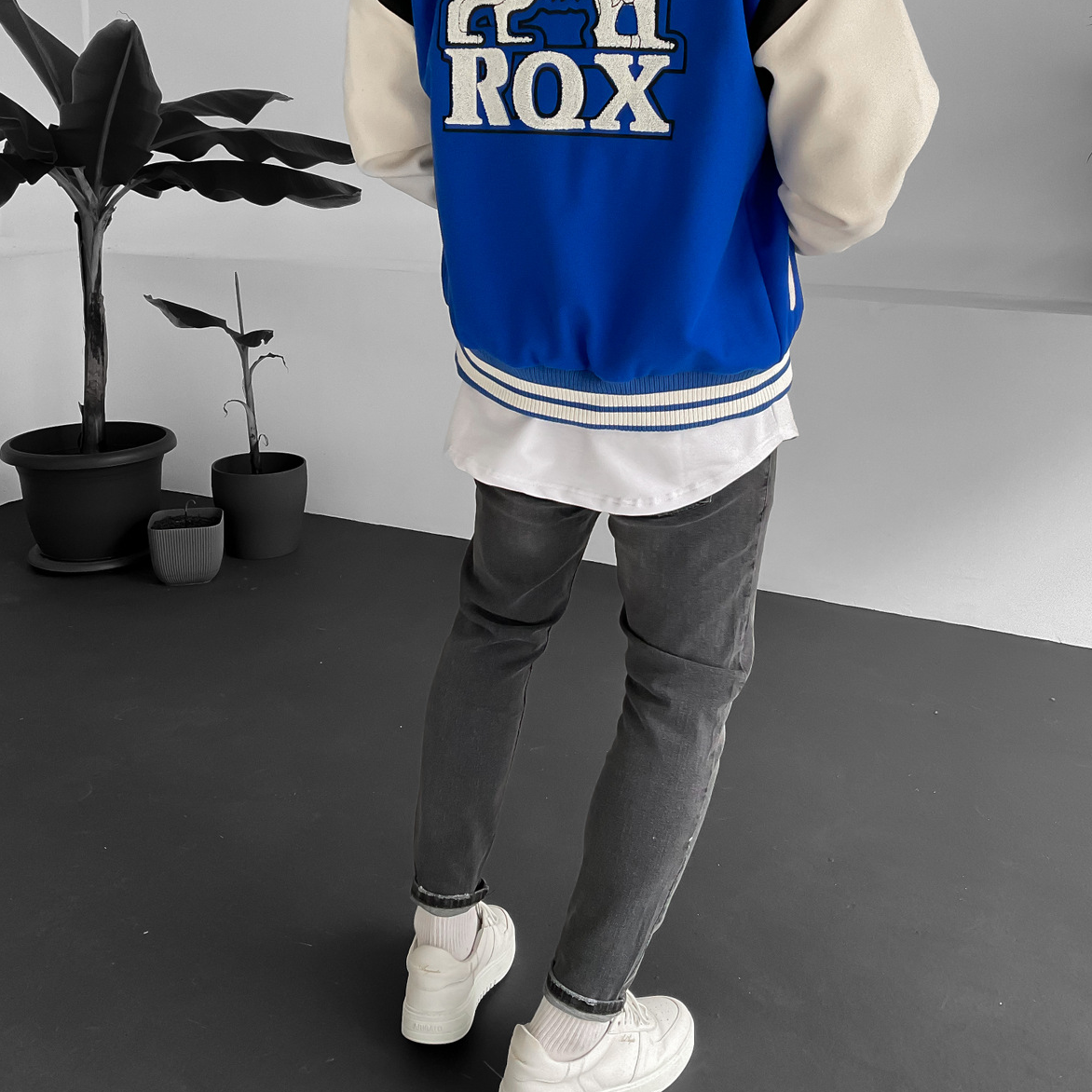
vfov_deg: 46.7
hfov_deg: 47.2
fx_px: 1249
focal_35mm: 35
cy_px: 397
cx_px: 558
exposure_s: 1/70
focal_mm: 3
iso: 64
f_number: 1.8
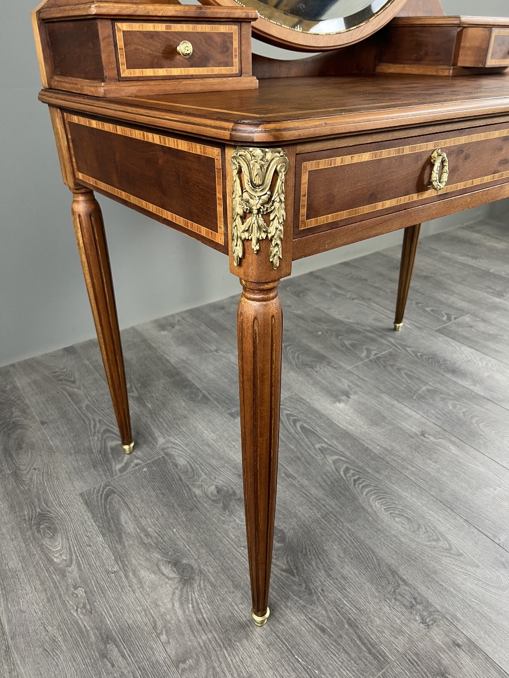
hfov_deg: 53.1
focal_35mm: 26
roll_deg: +0.3
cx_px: 254
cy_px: 339
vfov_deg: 67.3
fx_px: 510
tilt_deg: -29.2
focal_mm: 5.7
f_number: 1.5
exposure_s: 1/50
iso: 64
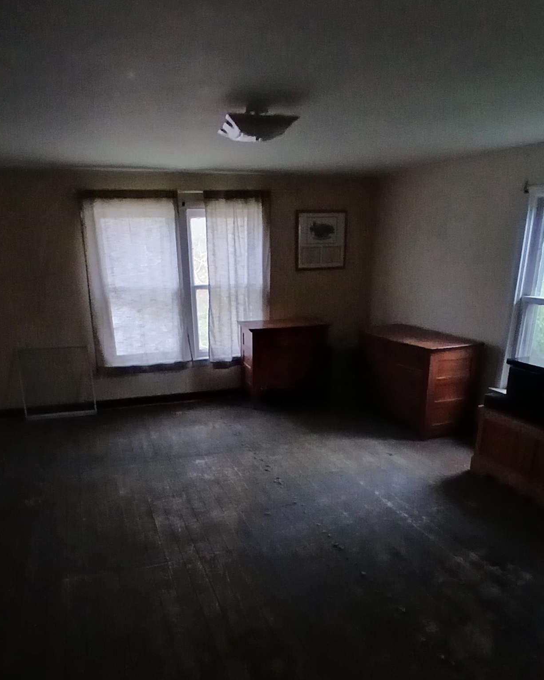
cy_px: 446
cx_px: 259
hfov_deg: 56.8
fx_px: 503
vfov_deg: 66.5
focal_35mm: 25
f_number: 2.2
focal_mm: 1.4
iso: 500
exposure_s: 1/24
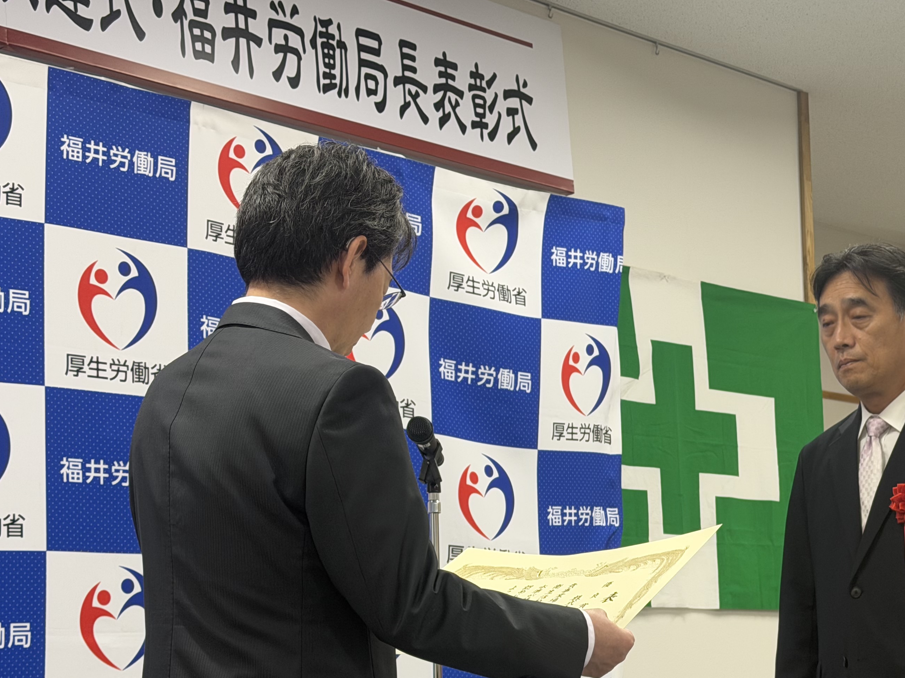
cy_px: 516
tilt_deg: +5.7
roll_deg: +1.8
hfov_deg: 25.9
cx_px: 581
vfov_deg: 19.5
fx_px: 1961
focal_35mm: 75
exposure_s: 1/60
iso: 80
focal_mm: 6.76
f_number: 1.78
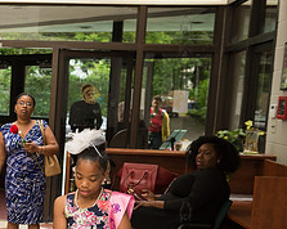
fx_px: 747
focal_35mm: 88
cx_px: -64
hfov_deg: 20.3
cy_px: 221
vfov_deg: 17.1
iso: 500
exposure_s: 1/500
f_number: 4
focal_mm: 36
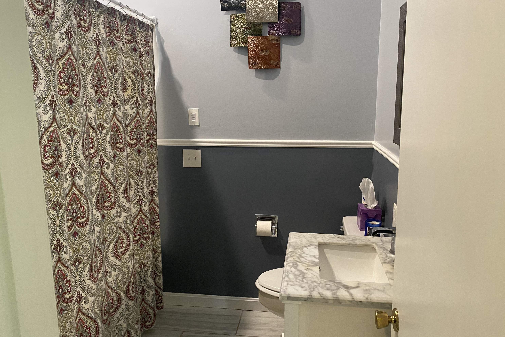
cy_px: 166
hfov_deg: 65.5
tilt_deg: -10.7
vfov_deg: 46.4
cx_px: 261
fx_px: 393
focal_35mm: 28
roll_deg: +0.2
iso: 400
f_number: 1.8
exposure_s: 1/60
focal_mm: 4.25
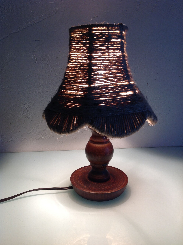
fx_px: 247
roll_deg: +0.2
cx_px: 92
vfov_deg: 52.7
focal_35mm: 35
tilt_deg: -15.0
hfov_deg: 40.6
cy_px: 122
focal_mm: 4.28
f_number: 2.4
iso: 50
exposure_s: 1/30
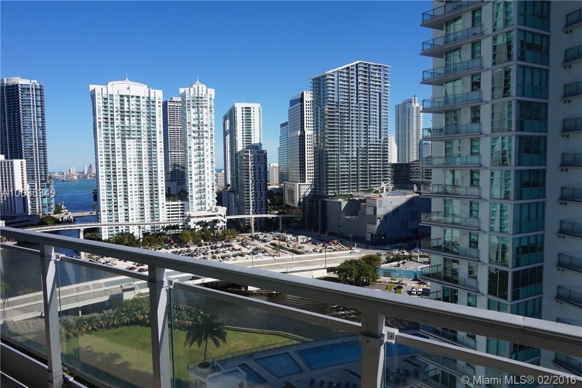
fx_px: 388
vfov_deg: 53.1
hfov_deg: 73.7
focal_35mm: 24
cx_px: 291
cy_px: 194
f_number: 14
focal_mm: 16
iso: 100
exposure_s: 1/125
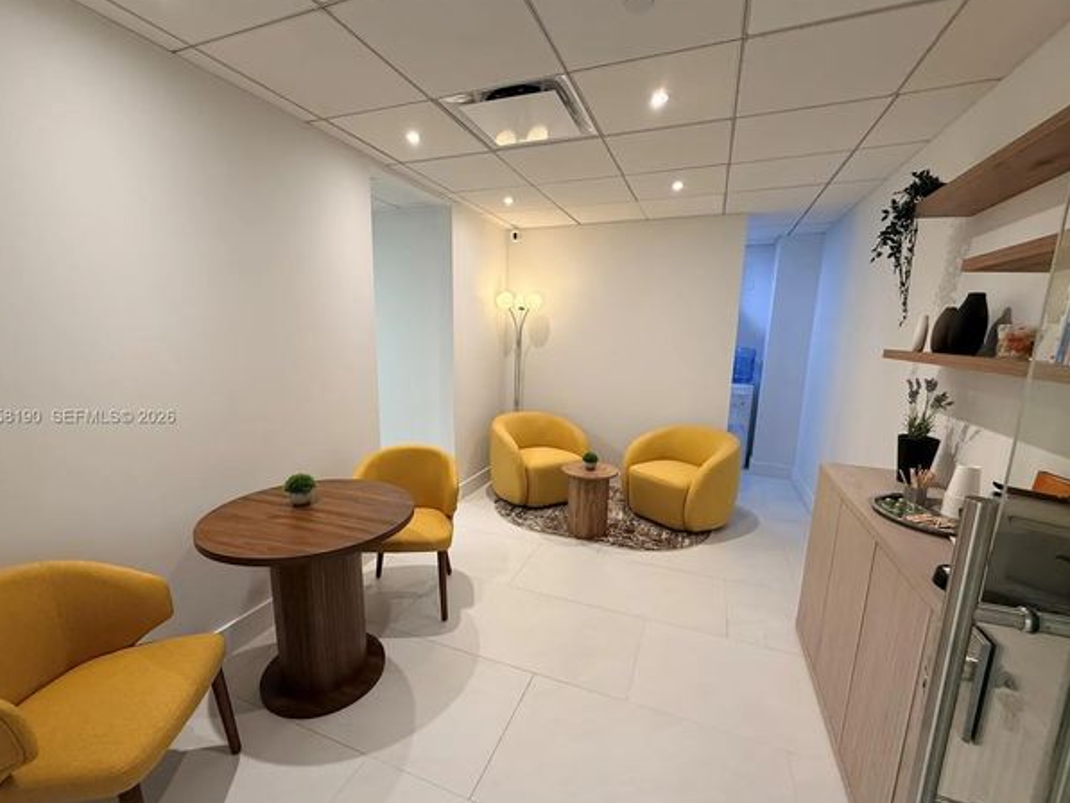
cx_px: 525
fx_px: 464
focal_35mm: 15
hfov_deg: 98.1
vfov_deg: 81.7
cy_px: 418
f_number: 2.2
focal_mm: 2.22
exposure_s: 1/120
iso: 160
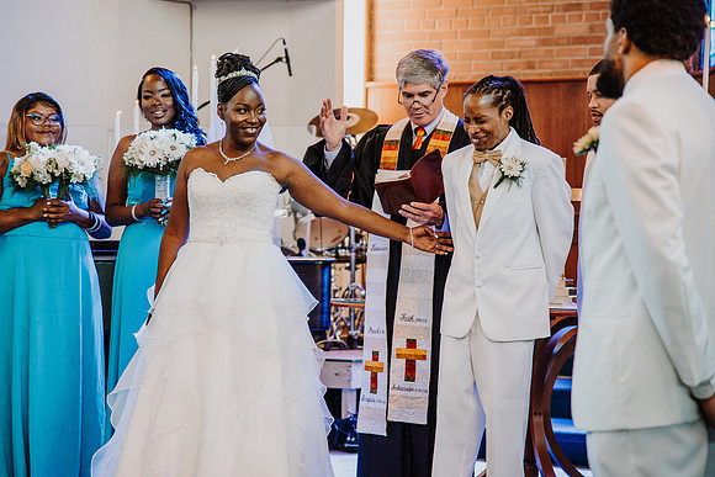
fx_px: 2633
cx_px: 327
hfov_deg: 15.5
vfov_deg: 10.4
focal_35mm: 133
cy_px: 234
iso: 1000
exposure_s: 1/125
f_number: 4
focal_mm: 120
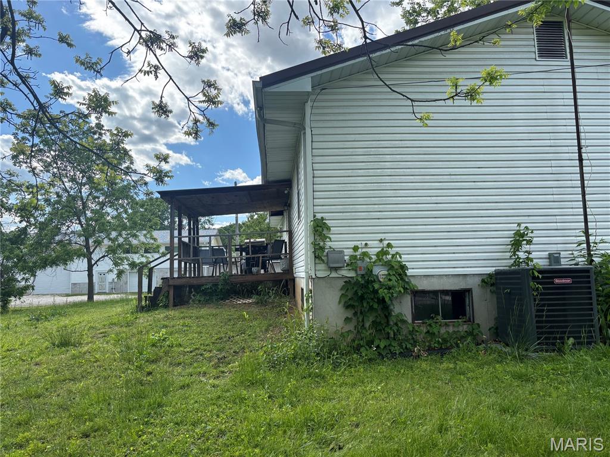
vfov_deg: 53.1
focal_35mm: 26
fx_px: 458
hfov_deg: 67.3
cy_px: 228
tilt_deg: +5.7
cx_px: 305
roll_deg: +0.8
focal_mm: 5.96
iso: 50
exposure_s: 1/1590
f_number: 1.6
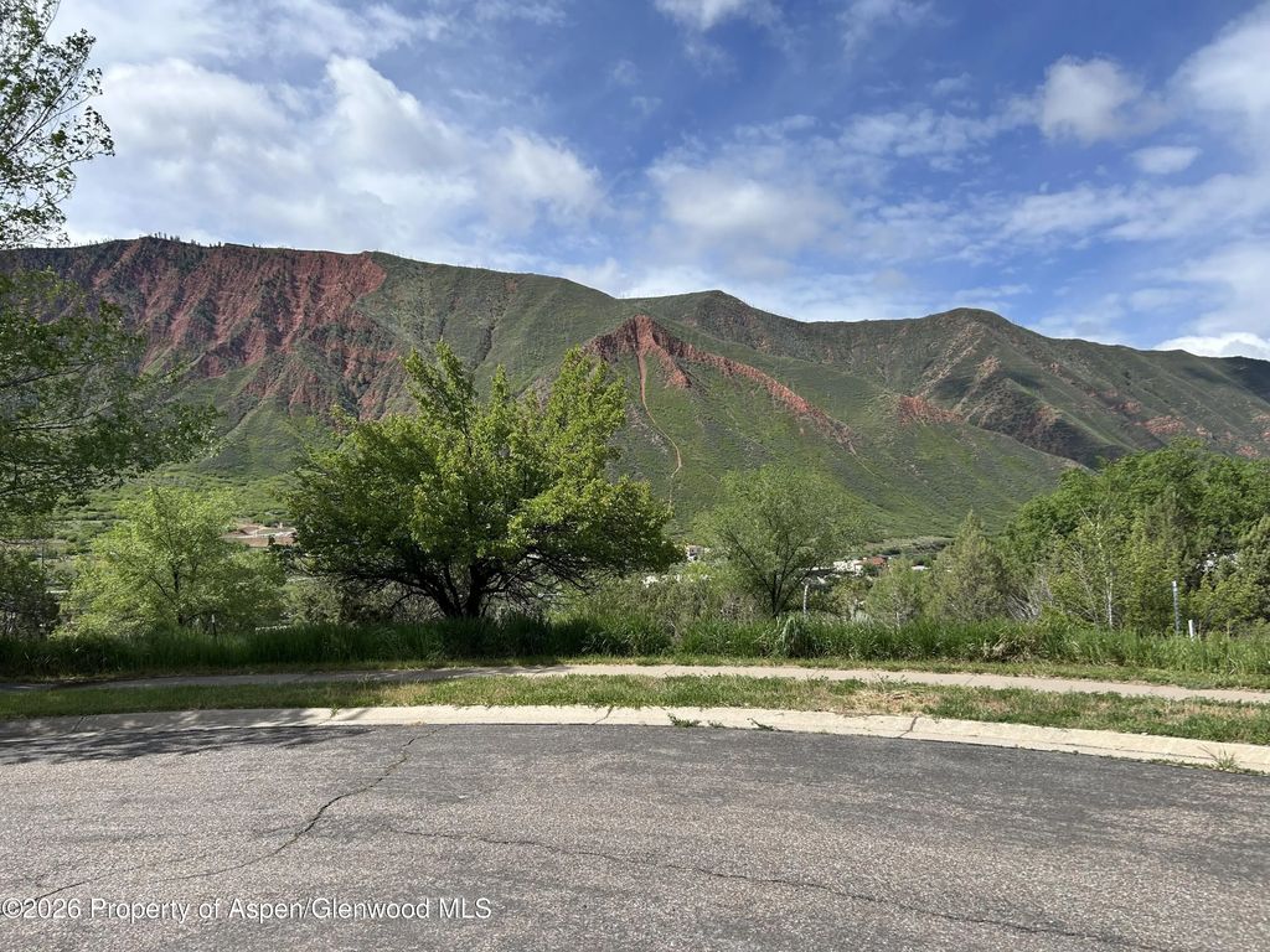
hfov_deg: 67.3
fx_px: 954
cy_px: 476
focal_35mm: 26
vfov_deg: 53.1
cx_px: 635
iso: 50
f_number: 1.5
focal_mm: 5.7
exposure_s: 1/4274
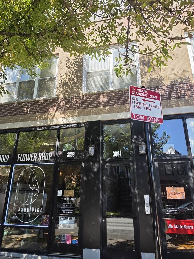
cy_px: 129
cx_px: 100
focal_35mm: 24
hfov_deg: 56.8
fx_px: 179
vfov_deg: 71.6
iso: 64
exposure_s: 1/5775
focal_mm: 6.5
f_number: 1.4
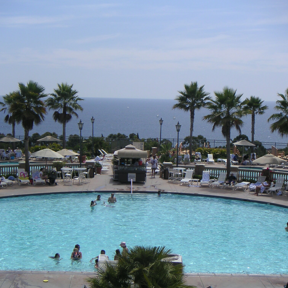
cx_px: 131
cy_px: 145
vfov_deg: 27.7
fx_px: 584
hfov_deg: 27.7
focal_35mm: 62
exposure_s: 1/250
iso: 50
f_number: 6.7
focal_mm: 8.1
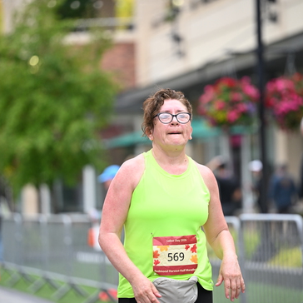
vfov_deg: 9.4
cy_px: 163
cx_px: 152
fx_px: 1842
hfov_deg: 9.4
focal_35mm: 186
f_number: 2.8
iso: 640
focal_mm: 145
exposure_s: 1/1600
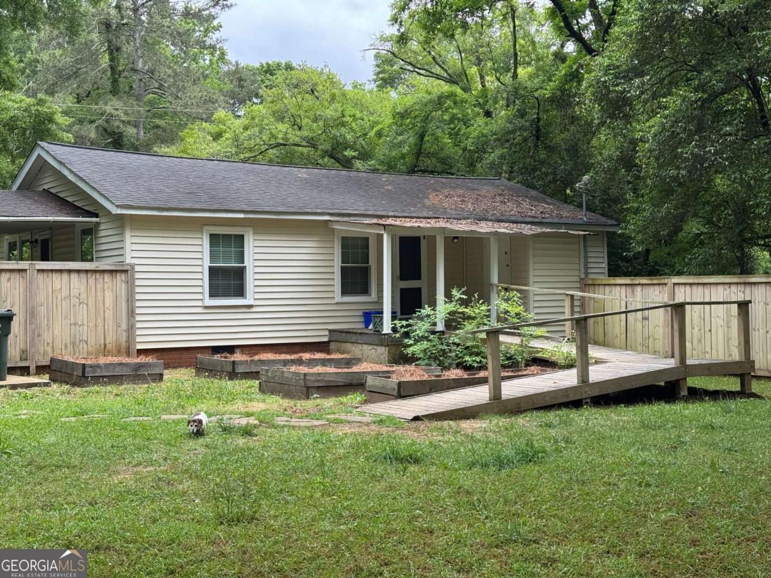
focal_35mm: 48
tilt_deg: -0.1
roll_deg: +0.5
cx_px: 386
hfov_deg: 39.7
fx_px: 1069
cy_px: 289
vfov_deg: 30.3
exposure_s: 1/822
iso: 64
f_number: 1.78
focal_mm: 6.76
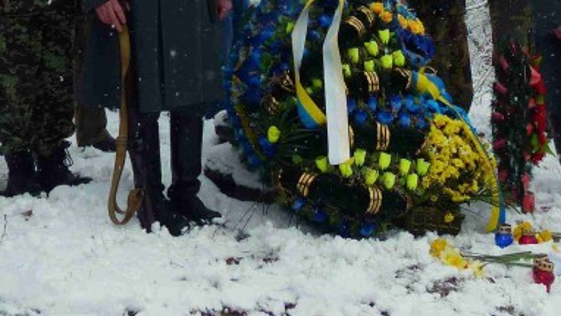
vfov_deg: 15.2
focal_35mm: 73
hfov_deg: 28.7
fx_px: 1086
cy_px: -166
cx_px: 385
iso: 100
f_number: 4
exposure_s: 1/640
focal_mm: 4.5
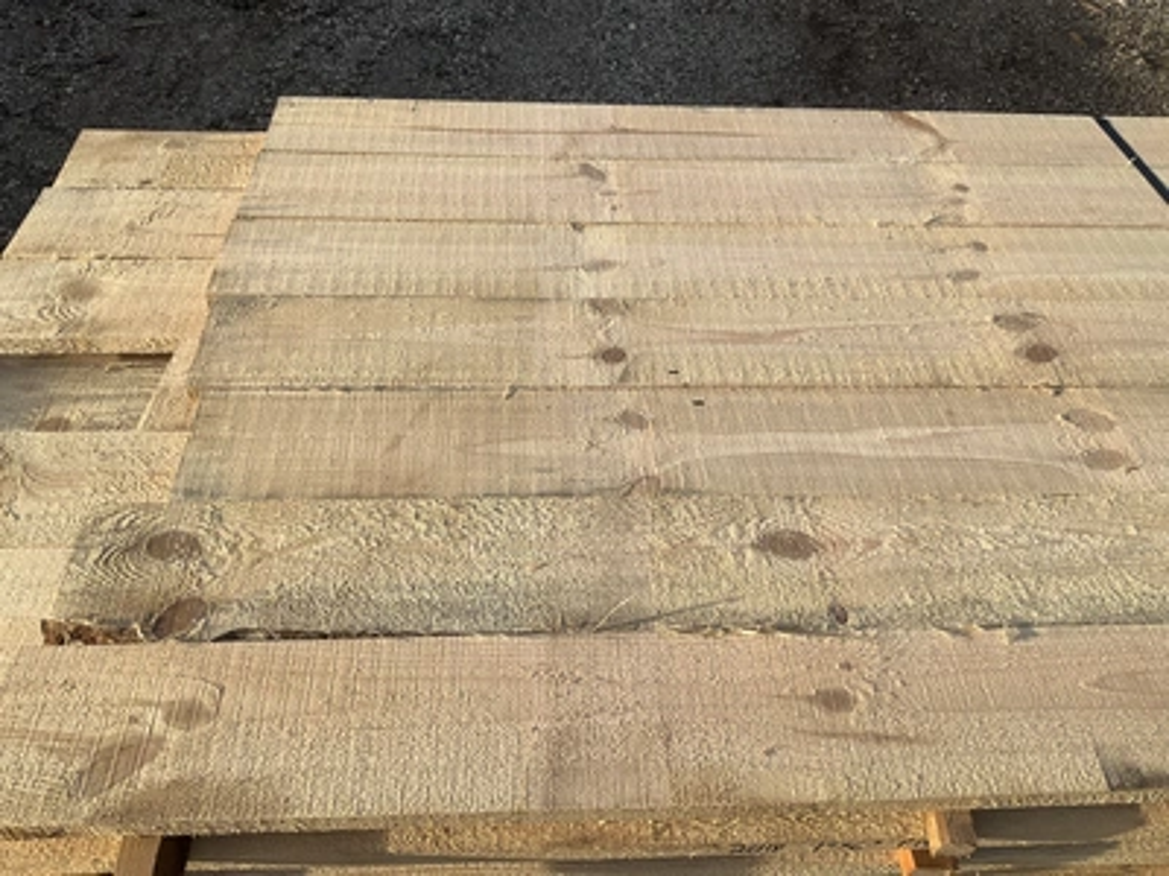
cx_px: 584
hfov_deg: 61.7
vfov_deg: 48.2
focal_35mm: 29
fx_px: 979
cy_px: 438
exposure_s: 1/1121
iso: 25
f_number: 1.8
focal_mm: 3
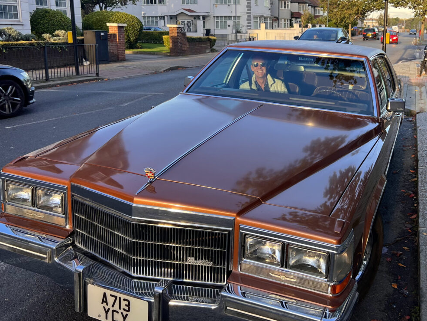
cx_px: 209
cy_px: 162
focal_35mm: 27
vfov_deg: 51.4
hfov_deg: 65.3
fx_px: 333
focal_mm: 5.7
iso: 50
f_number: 1.5
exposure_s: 1/296
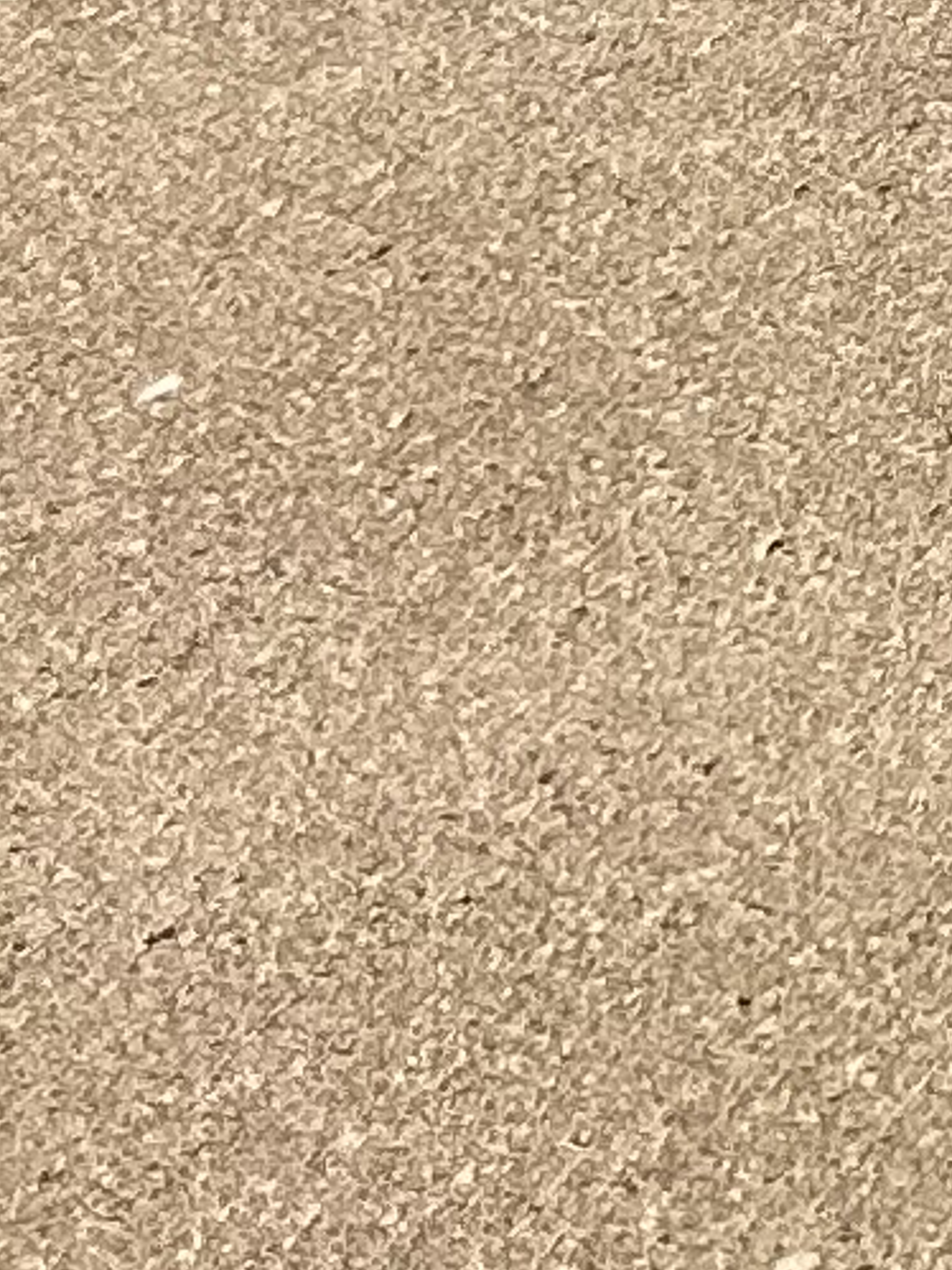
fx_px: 7704
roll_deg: +1.5
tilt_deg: -15.6
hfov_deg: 5.3
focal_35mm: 210
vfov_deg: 8.6
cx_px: 4882
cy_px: -1802
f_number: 1.5
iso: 50
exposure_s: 1/2632
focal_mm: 5.7
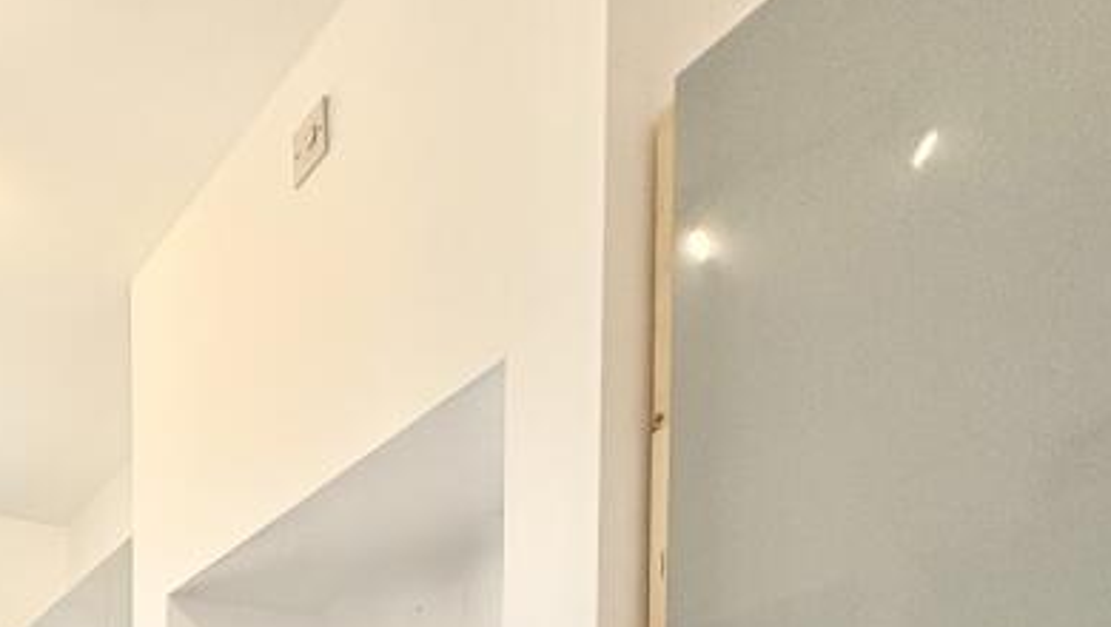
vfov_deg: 22.3
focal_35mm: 40
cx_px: 26
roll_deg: +0.1
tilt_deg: -1.1
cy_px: 1026
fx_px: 1179
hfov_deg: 43.9
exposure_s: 1/217
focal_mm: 2.22
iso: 64
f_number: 2.2
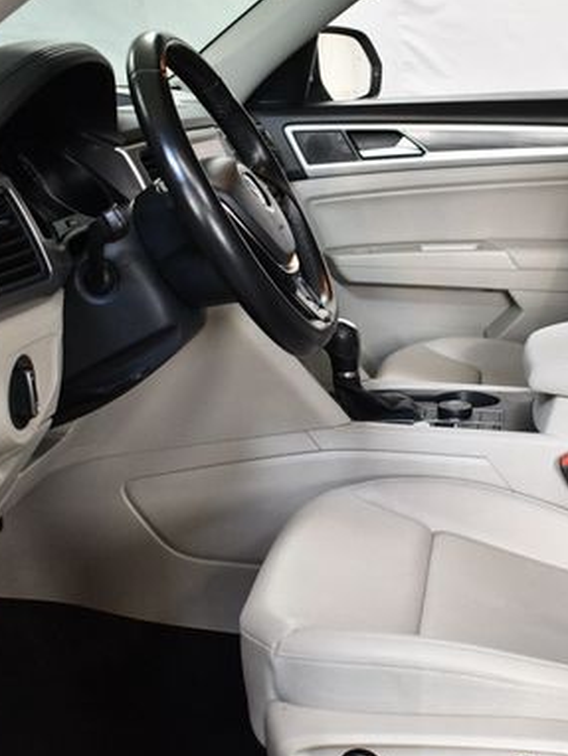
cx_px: 414
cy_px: 414
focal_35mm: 58
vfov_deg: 33.2
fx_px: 1268
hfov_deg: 25.0
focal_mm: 18
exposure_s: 1/125
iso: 1100
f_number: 3.5
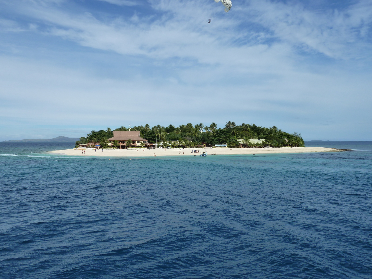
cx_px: 186
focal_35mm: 32
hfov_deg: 56.8
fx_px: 344
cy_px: 140
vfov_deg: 44.2
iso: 125
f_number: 5.6
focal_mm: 5.3
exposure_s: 1/640
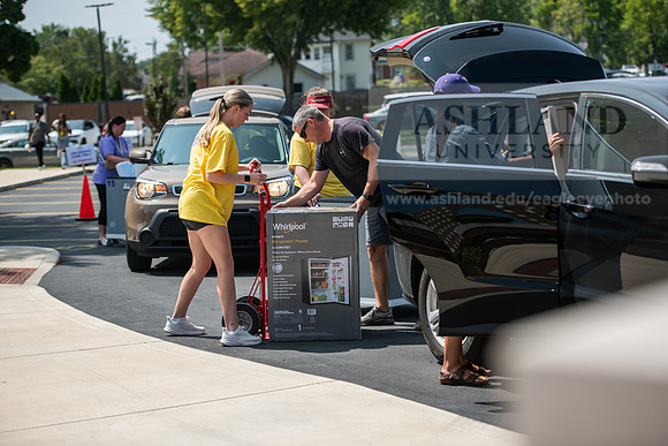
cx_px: 334
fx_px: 1578
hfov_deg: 23.9
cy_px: 223
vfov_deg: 16.1
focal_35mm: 85
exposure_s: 1/800
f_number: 3.2
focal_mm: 85
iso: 64
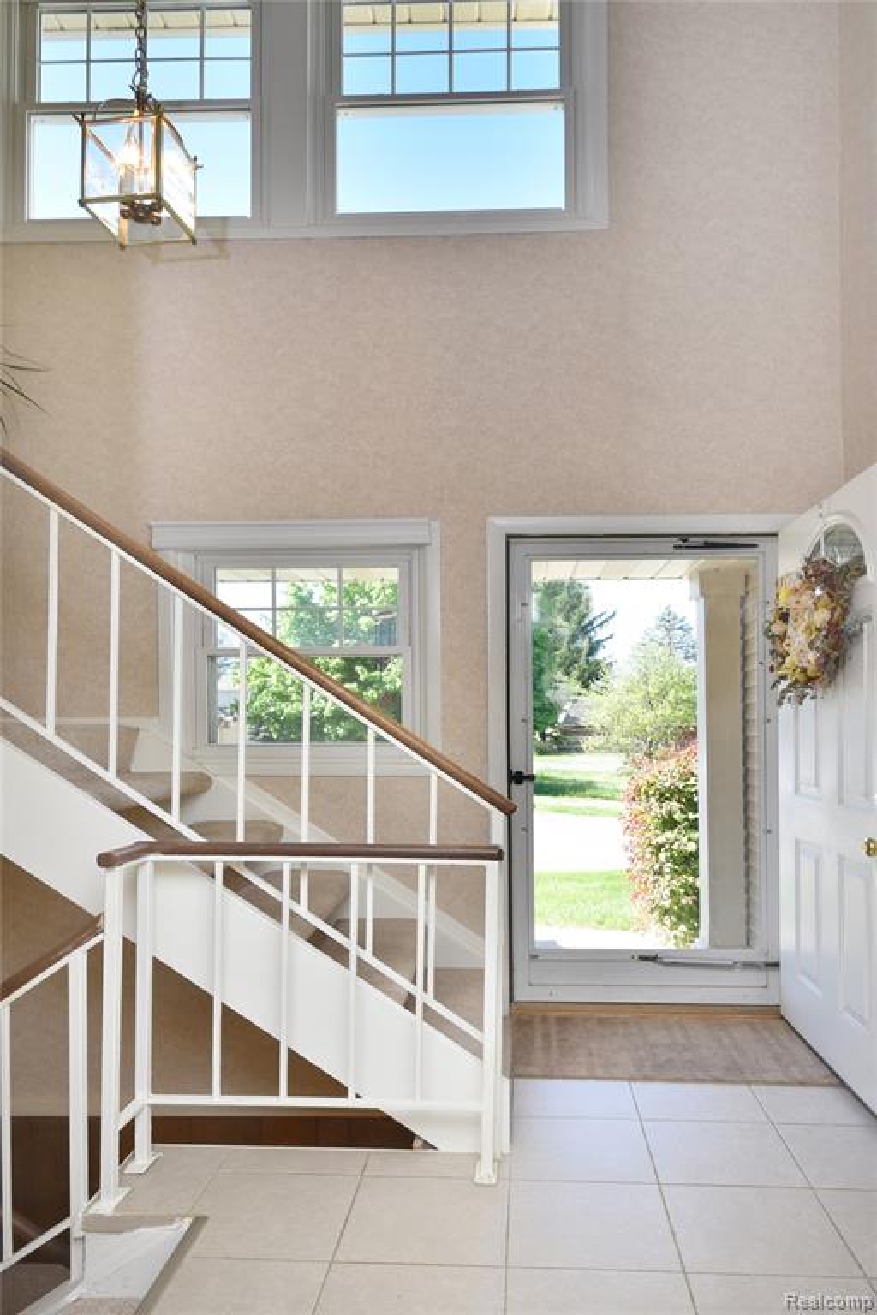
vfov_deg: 93.3
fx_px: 621
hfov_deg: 70.4
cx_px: 438
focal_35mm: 17
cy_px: 658
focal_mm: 17
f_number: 10
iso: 400
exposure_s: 1/60
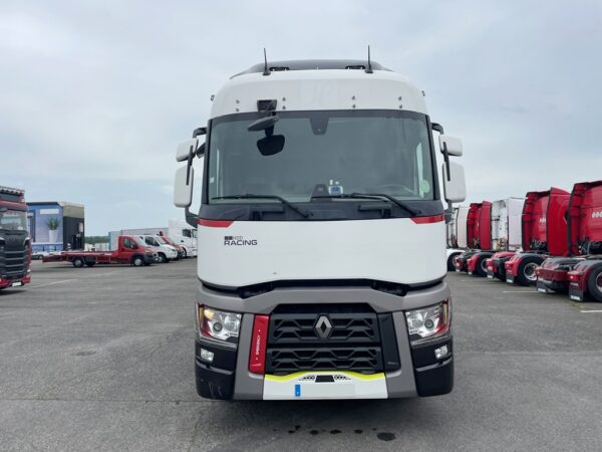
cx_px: 301
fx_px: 452
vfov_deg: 53.1
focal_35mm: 26
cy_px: 226
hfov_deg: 67.3
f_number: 1.6
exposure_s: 1/2882
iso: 32
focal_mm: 4.2
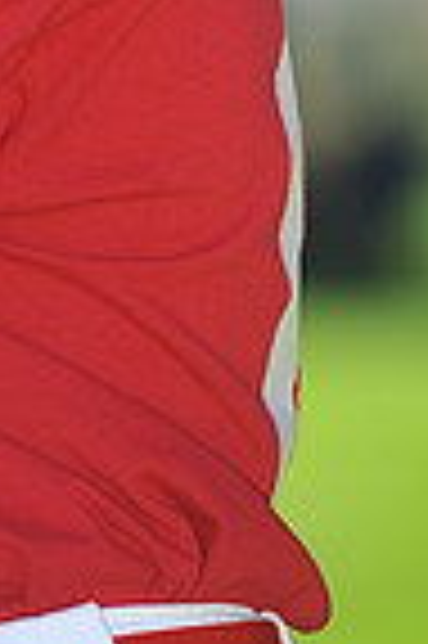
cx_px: -144
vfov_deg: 2.5
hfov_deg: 1.7
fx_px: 14550
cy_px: -432
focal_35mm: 814
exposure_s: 1/800
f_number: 4.5
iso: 200
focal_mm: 200
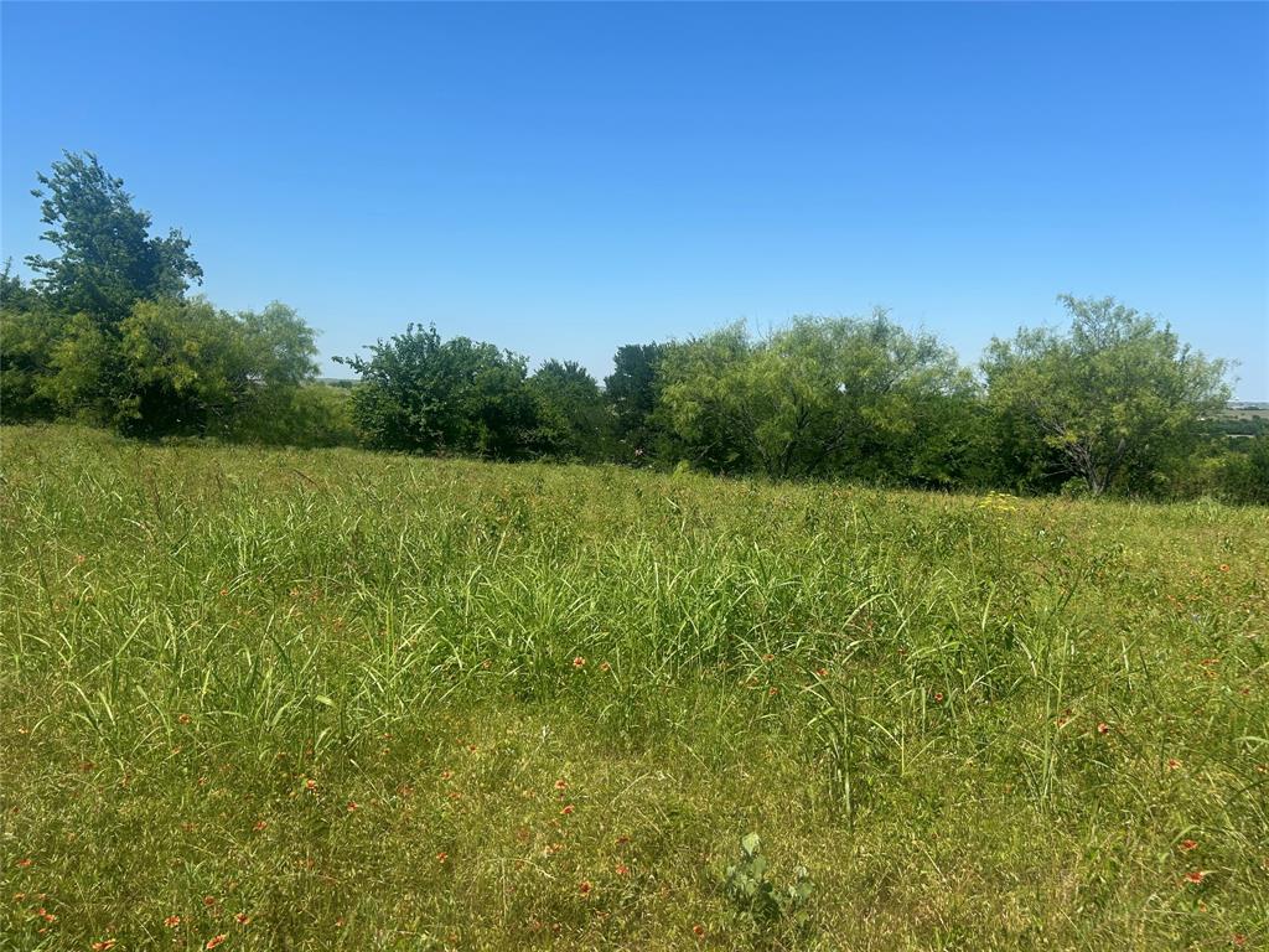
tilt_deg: -4.0
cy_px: 476
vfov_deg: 53.1
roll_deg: -1.0
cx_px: 634
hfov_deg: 67.3
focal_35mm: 26
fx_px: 953
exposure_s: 1/4274
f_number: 1.5
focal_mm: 5.7
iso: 50
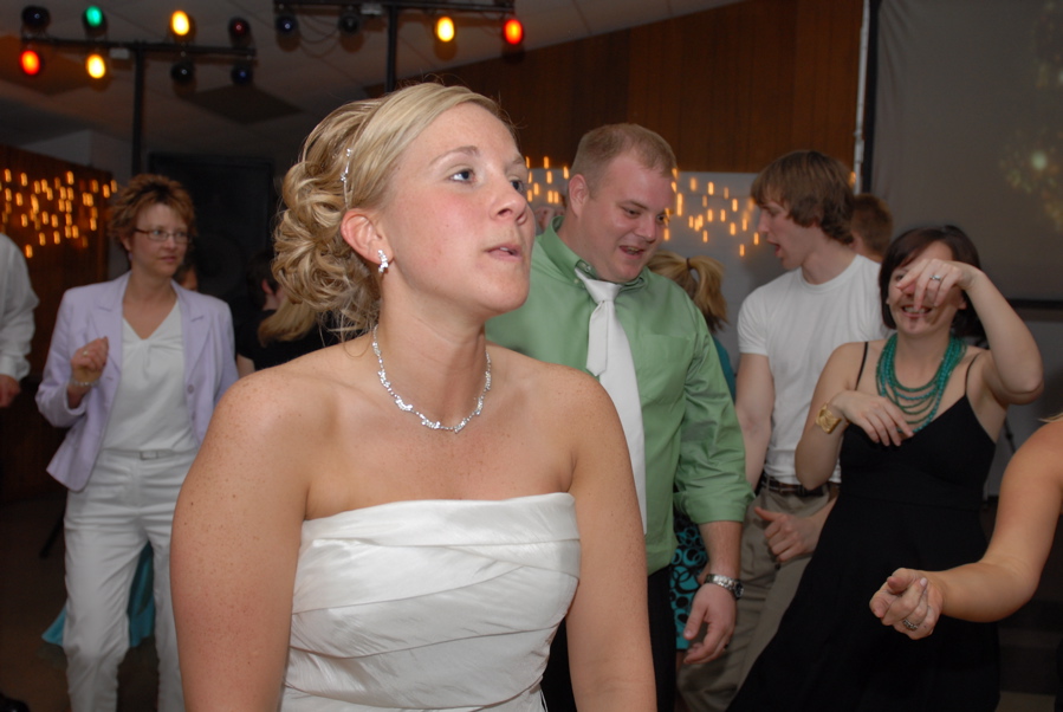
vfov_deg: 37.0
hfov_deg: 53.1
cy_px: 356
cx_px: 532
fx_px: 1064
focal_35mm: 36
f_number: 4
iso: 250
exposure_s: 1/30
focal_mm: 24
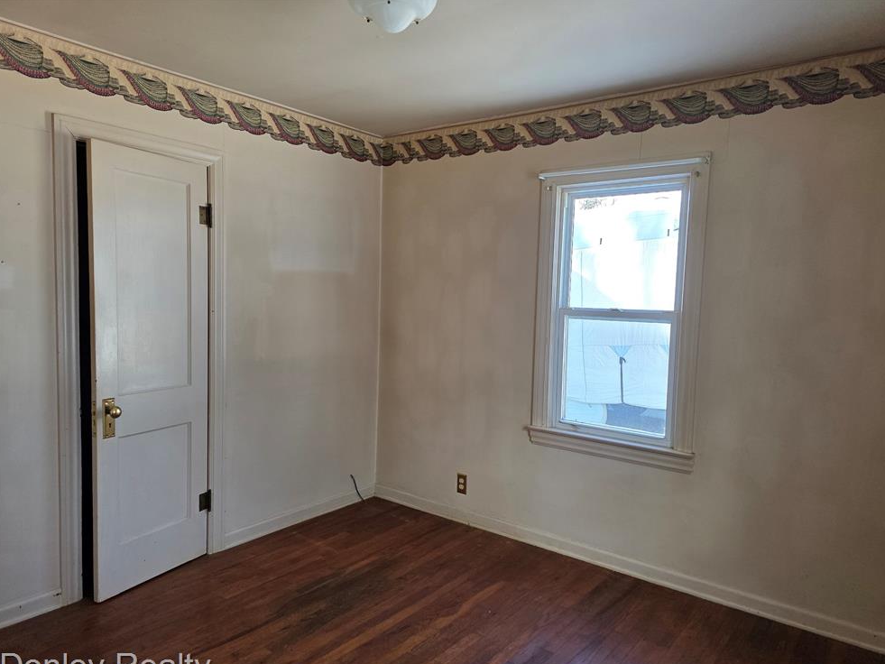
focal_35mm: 24
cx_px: 456
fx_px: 614
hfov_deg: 71.6
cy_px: 345
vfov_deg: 56.8
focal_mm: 6.3
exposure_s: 1/180
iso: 125
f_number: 1.7
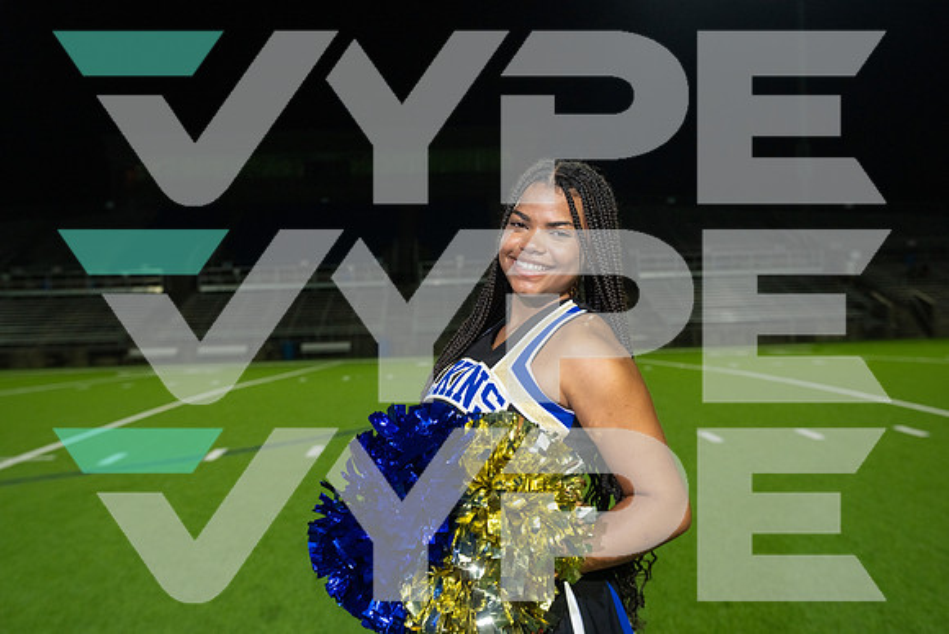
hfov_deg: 47.4
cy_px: 317
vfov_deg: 32.6
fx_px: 1081
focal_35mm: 41
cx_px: 474
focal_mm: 41
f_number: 4.5
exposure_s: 1/200
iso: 1000
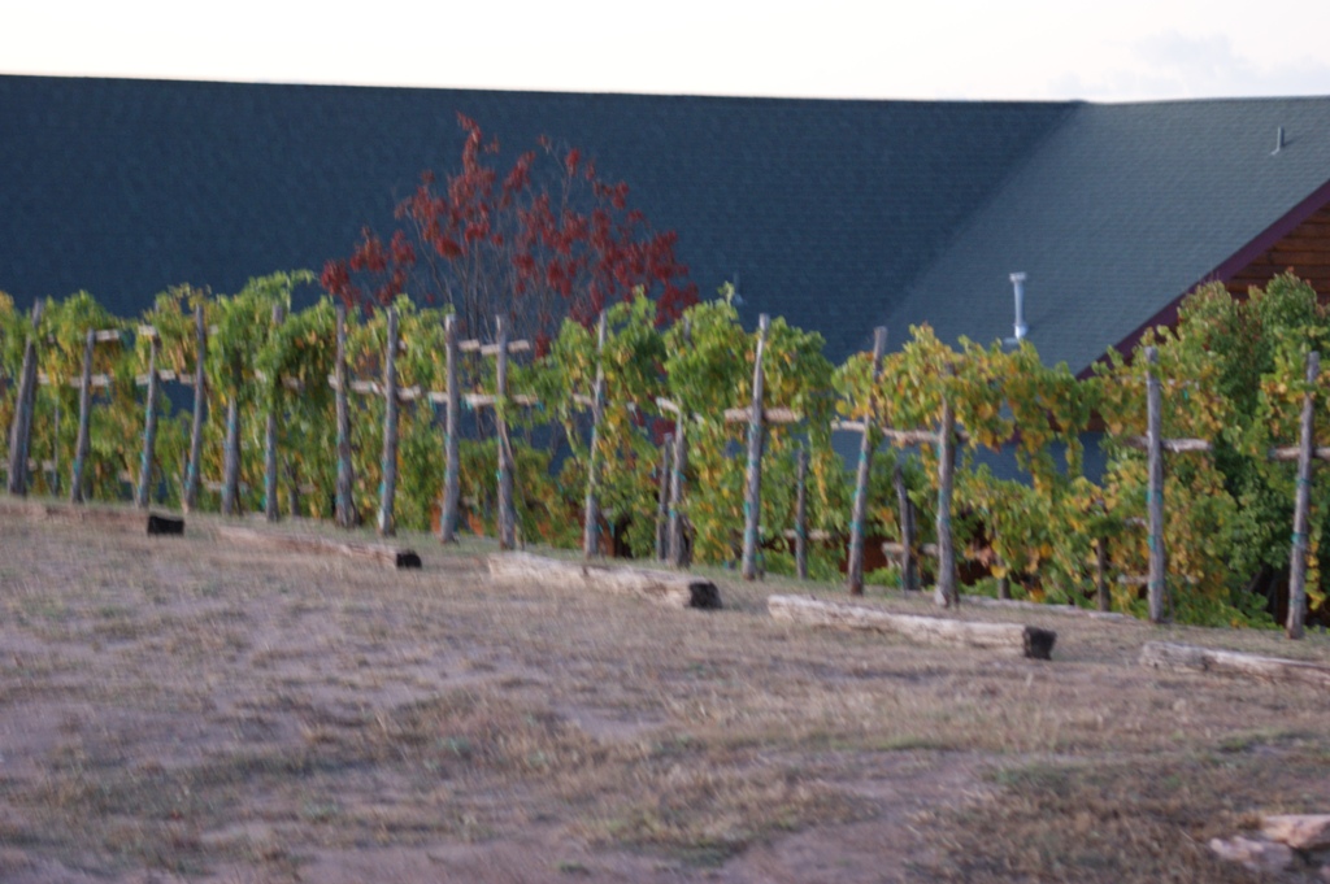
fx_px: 5537
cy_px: 442
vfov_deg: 9.1
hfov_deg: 13.7
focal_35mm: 150
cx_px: 665
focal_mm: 100
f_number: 5
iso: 400
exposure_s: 1/3
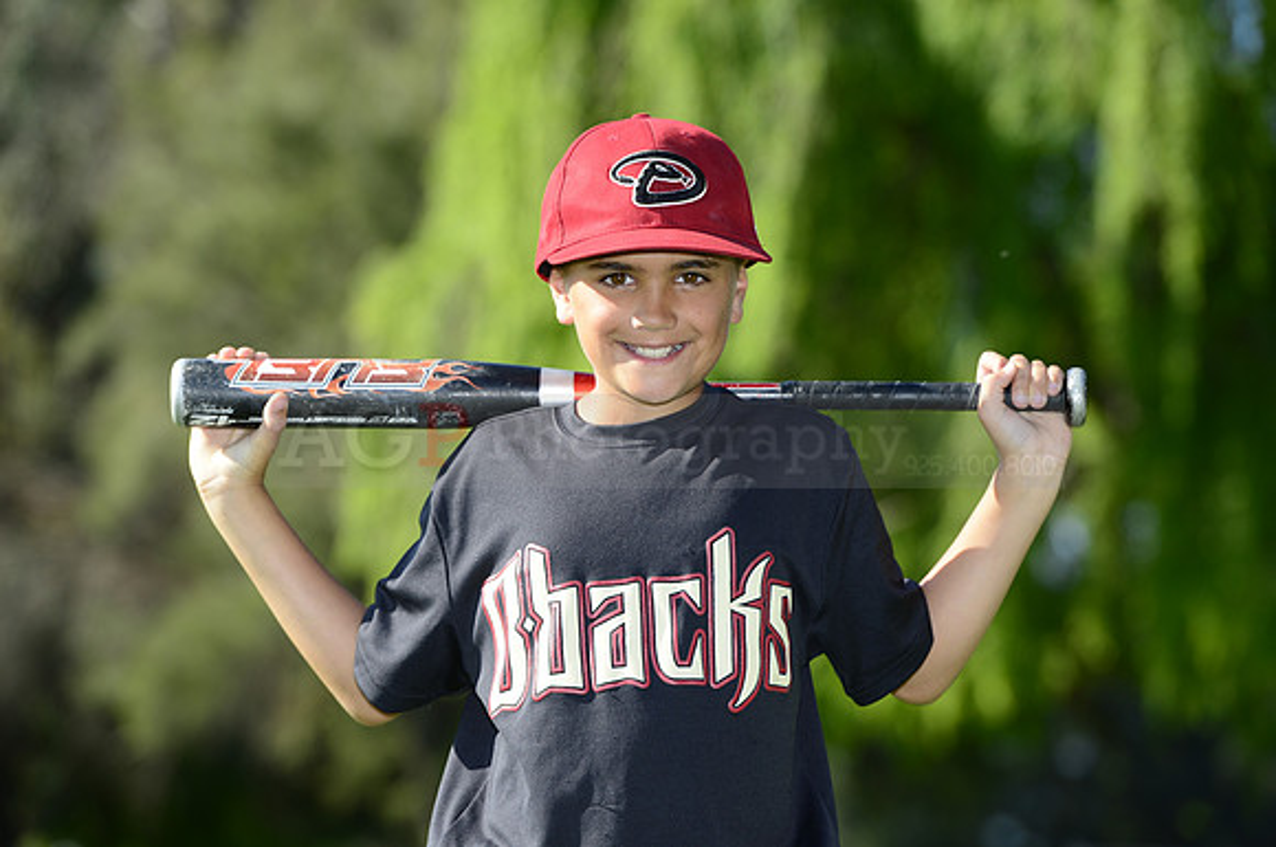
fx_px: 6194
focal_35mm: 175
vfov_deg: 7.8
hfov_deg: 11.8
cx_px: 638
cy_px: 424
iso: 200
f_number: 5.6
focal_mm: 175
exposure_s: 1/500
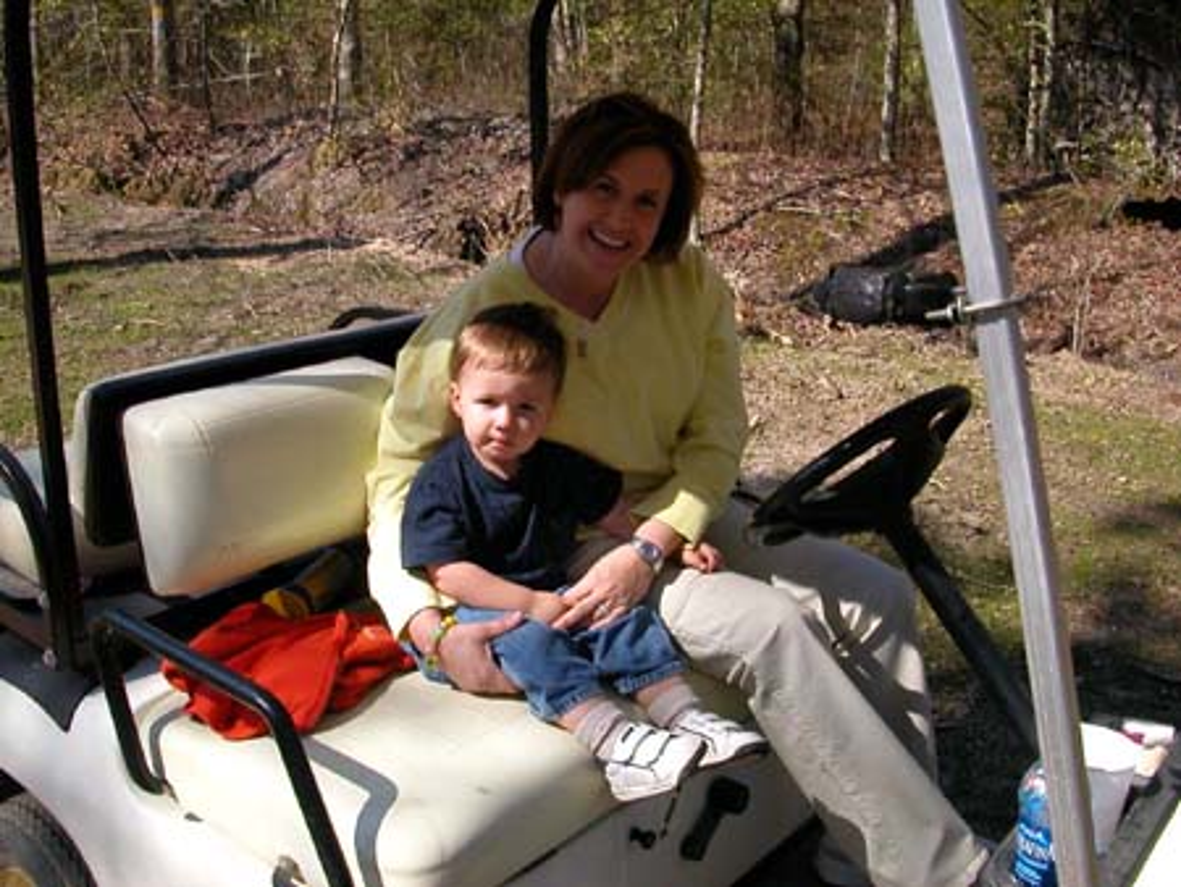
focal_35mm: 37
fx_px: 1263
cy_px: 444
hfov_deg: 50.1
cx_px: 590
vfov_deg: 38.7
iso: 100
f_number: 4.5
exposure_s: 1/435
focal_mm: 5.6
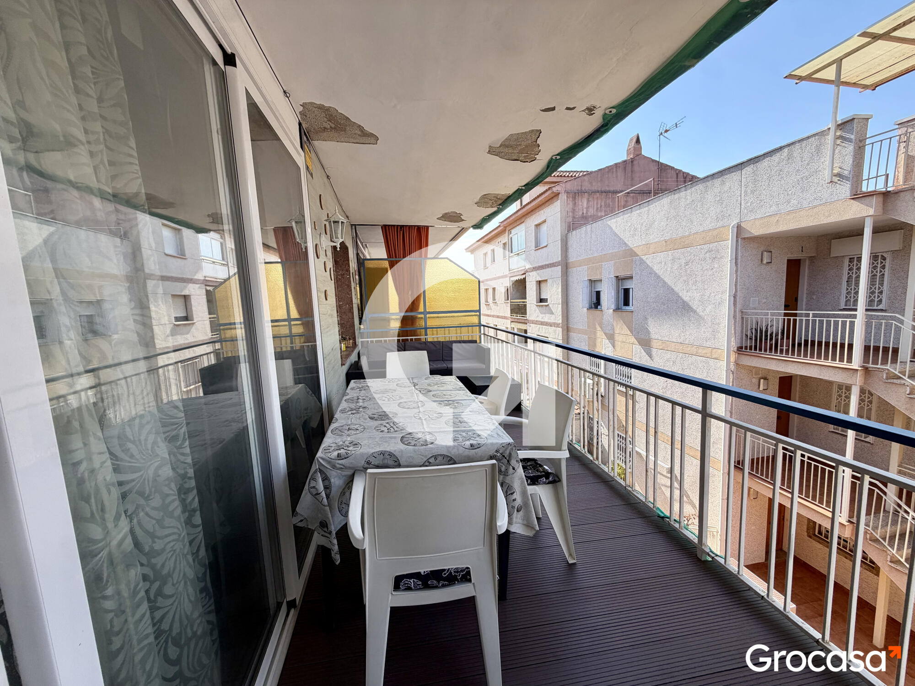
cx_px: 458
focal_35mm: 14
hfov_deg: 102.1
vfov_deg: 85.7
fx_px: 370
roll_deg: +2.9
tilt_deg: -6.5
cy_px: 343
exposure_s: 1/514
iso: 40
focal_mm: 2.22
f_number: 2.2
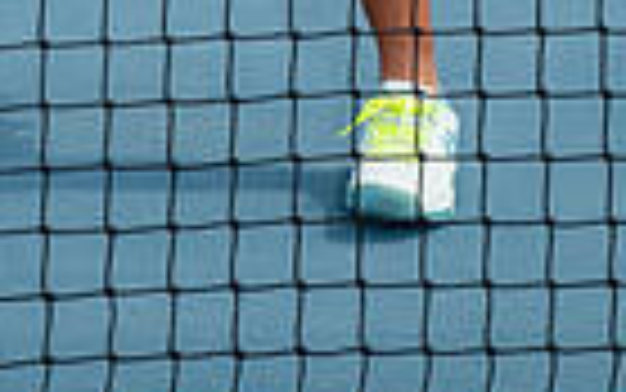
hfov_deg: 10.9
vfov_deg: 6.5
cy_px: -545
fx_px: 3277
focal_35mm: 192
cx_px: 230
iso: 125
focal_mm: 58
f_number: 7.1
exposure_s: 1/400
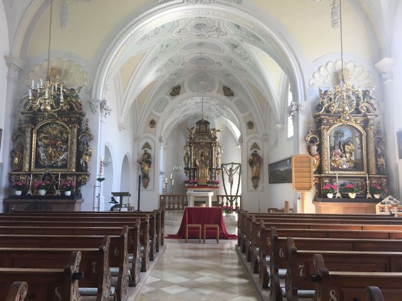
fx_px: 337
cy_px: 150
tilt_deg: +5.6
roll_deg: -1.1
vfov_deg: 48.2
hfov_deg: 61.7
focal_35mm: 29
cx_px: 201
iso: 25
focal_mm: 4.15
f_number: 2.2
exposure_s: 1/33
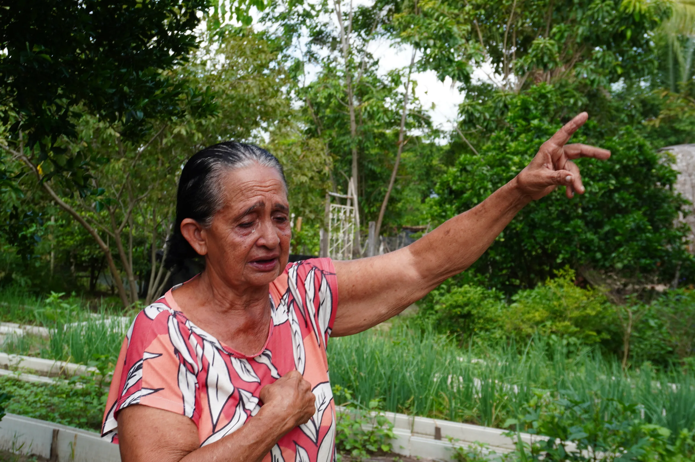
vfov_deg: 33.0
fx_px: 781
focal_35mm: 40
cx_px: 348
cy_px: 231
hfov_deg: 48.0
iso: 100
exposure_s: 1/100
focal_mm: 27
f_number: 7.1
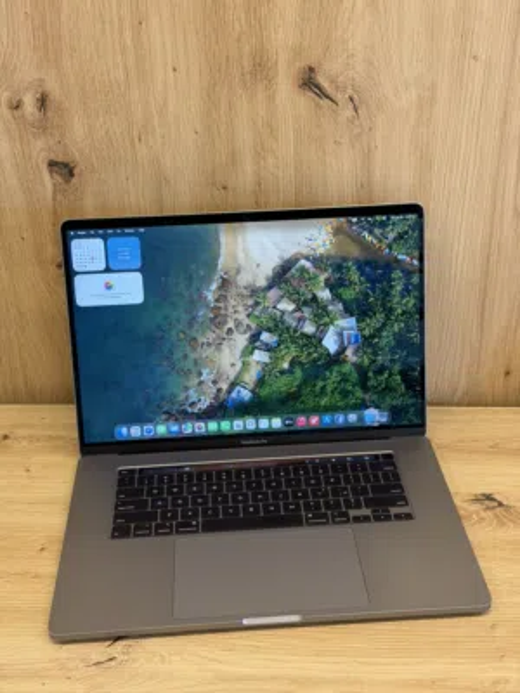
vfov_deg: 39.7
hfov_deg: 30.3
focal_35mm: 48
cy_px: 346
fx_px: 961
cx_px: 260
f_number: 1.78
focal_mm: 6.76
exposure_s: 1/50
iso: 80
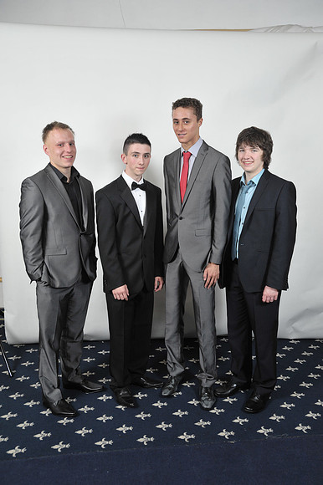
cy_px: 242
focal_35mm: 34
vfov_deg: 55.8
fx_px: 458
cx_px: 162
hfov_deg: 38.8
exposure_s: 1/160
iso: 1000
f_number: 7.1
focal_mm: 34
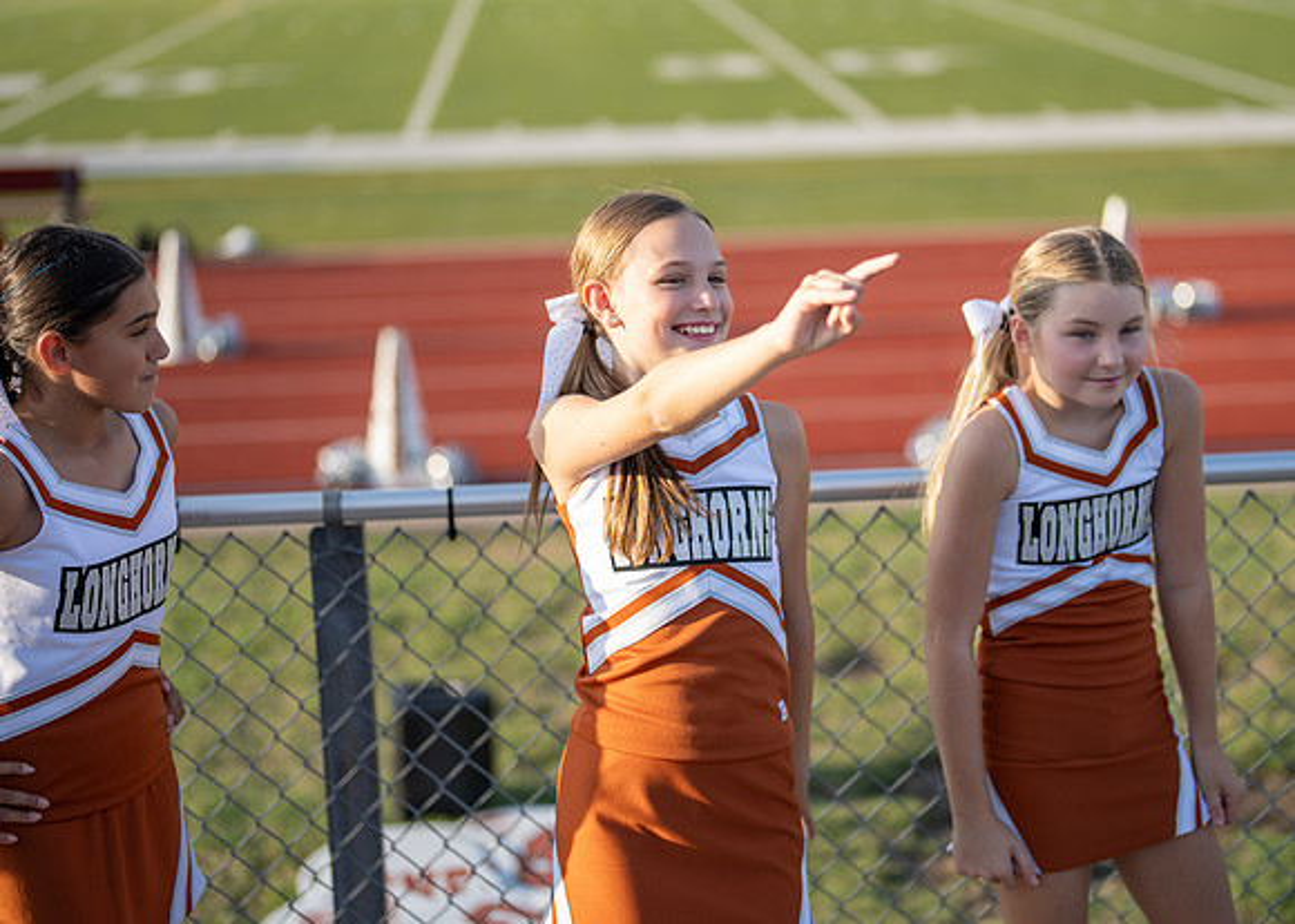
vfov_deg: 21.7
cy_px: 406
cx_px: 710
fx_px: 2409
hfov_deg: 30.1
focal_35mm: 66
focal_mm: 50
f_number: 1.2
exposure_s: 1/3200
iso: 100
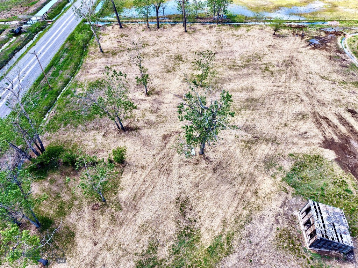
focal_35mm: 24
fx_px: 248
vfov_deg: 56.8
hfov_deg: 71.6
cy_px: 134
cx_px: 179
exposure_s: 1/1250
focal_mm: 8.67
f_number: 1.8
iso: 100
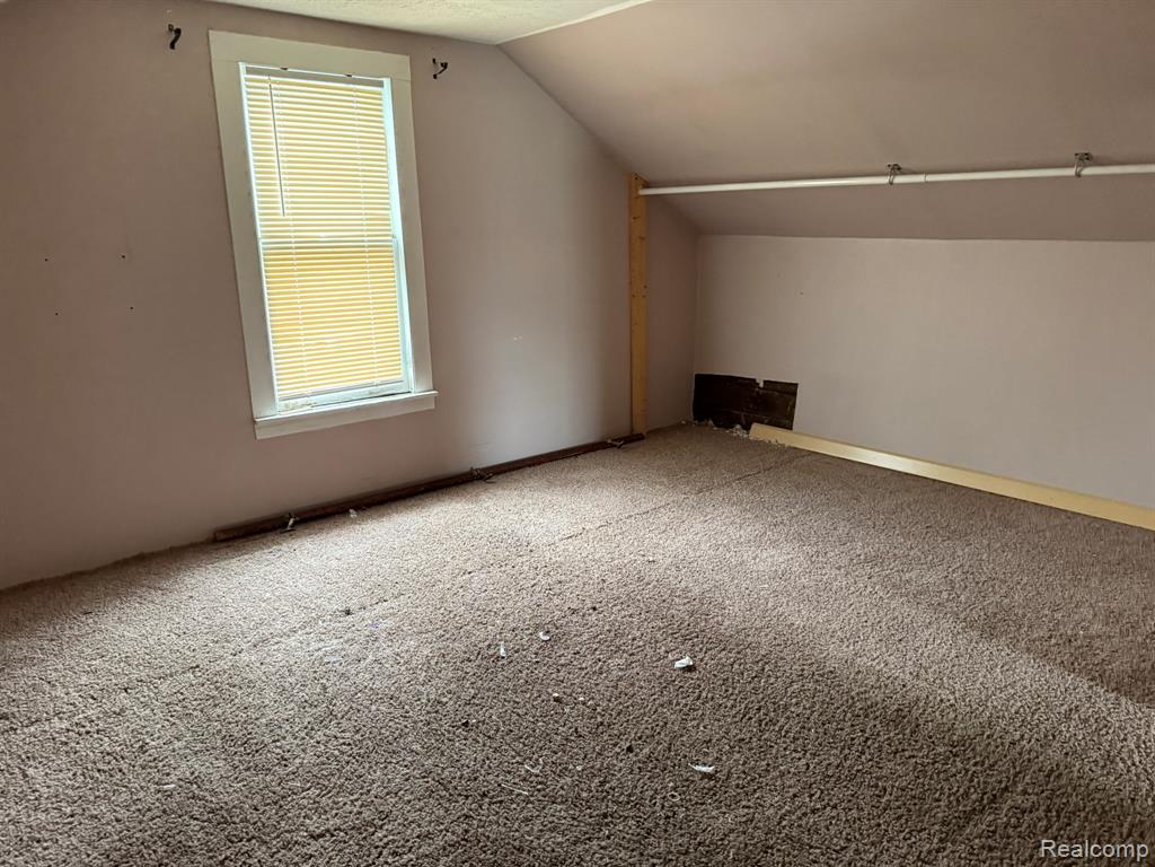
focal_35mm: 24
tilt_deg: -14.0
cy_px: 434
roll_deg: +0.6
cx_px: 578
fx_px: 801
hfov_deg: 71.6
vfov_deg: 56.8
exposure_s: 1/53
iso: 800
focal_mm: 6.76
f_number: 1.78
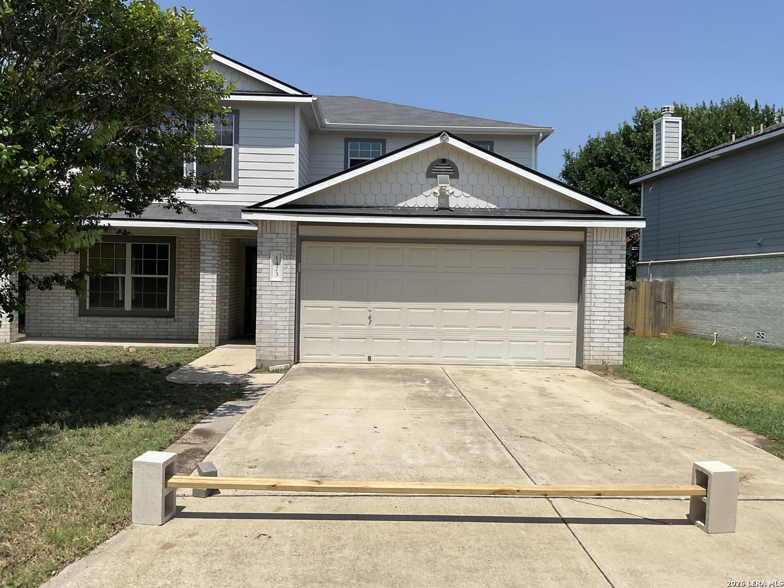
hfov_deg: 61.7
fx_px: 657
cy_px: 294
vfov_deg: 48.2
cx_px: 392
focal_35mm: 29
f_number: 1.8
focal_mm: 3
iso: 16
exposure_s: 1/3534
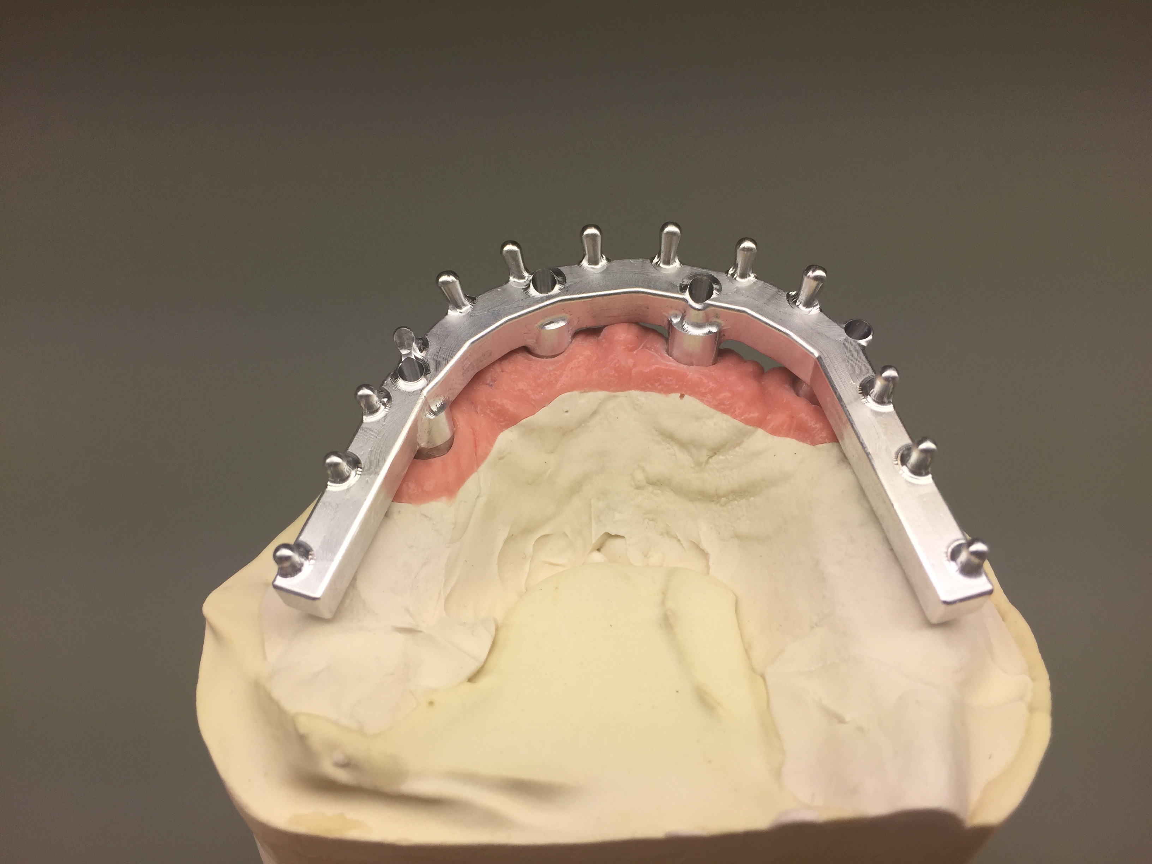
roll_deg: -0.1
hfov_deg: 61.7
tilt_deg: -13.2
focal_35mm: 29
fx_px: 965
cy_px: 432
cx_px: 576
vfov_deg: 48.2
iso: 32
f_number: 2.2
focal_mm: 4.15
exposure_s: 1/377
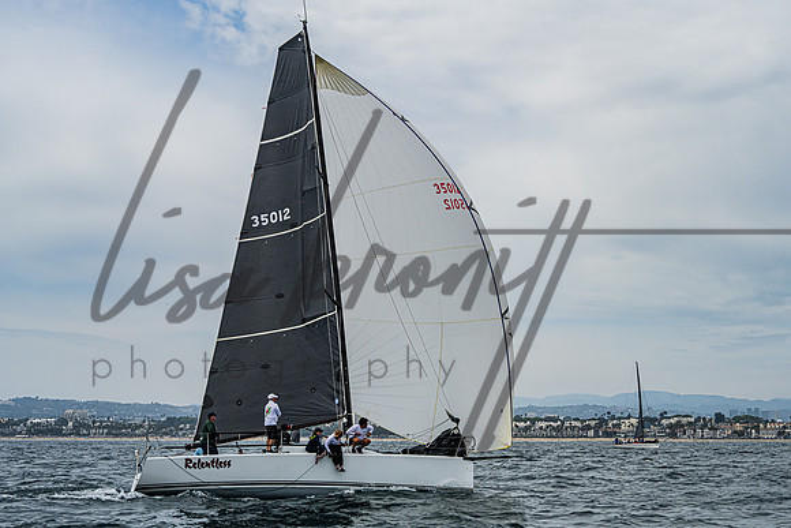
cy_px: 284
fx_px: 1235
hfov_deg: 35.5
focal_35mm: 56
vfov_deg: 24.1
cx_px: 395
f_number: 8
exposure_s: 1/2500
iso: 400
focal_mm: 50
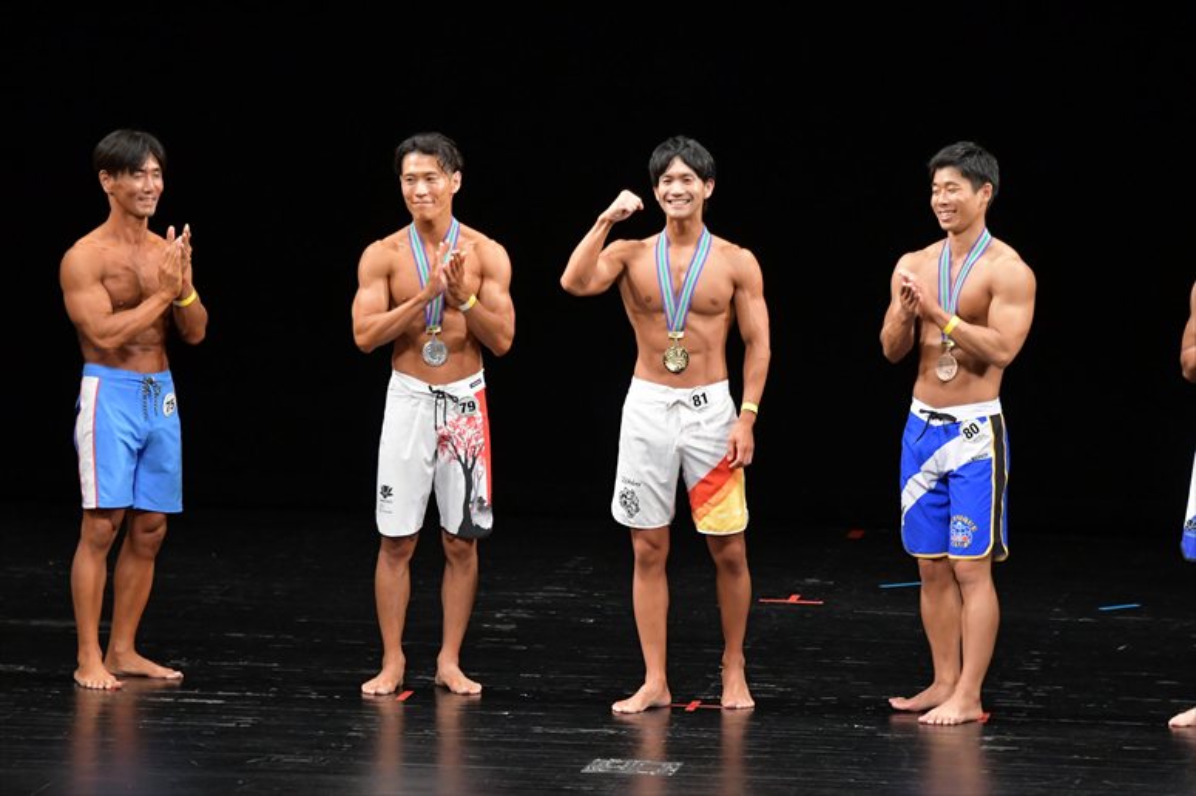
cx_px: 598
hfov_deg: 9.2
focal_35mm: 225
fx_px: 7471
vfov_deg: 6.1
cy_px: 398
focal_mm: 150
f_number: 5.6
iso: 3200
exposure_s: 1/400
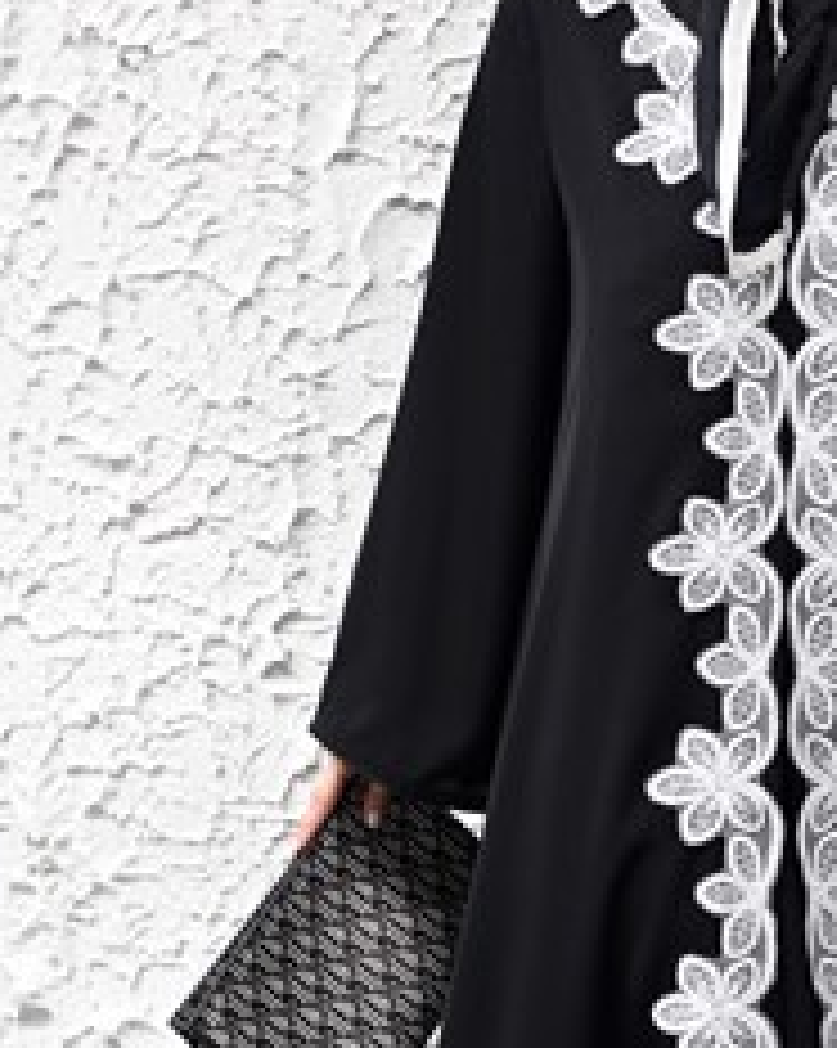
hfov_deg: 11.2
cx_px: 598
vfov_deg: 13.9
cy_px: 742
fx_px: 4279
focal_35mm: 138
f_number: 5.6
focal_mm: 38
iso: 450
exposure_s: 1/60
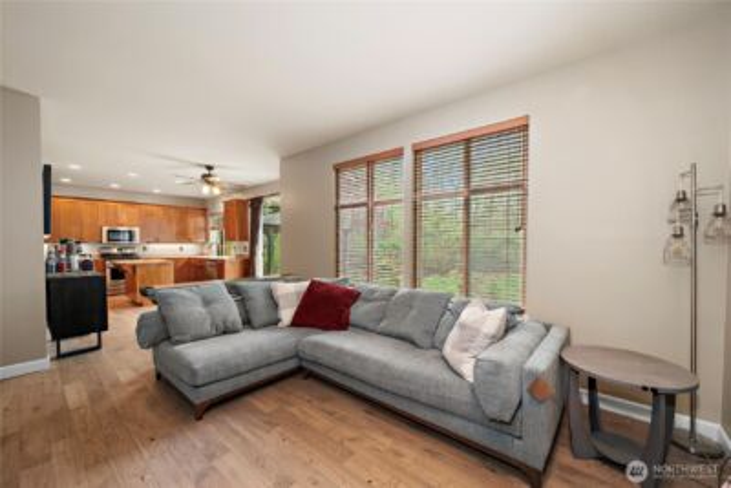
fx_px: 284
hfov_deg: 104.2
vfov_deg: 81.3
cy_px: 244
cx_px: 366
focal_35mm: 14
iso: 320
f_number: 4
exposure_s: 1/8
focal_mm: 14
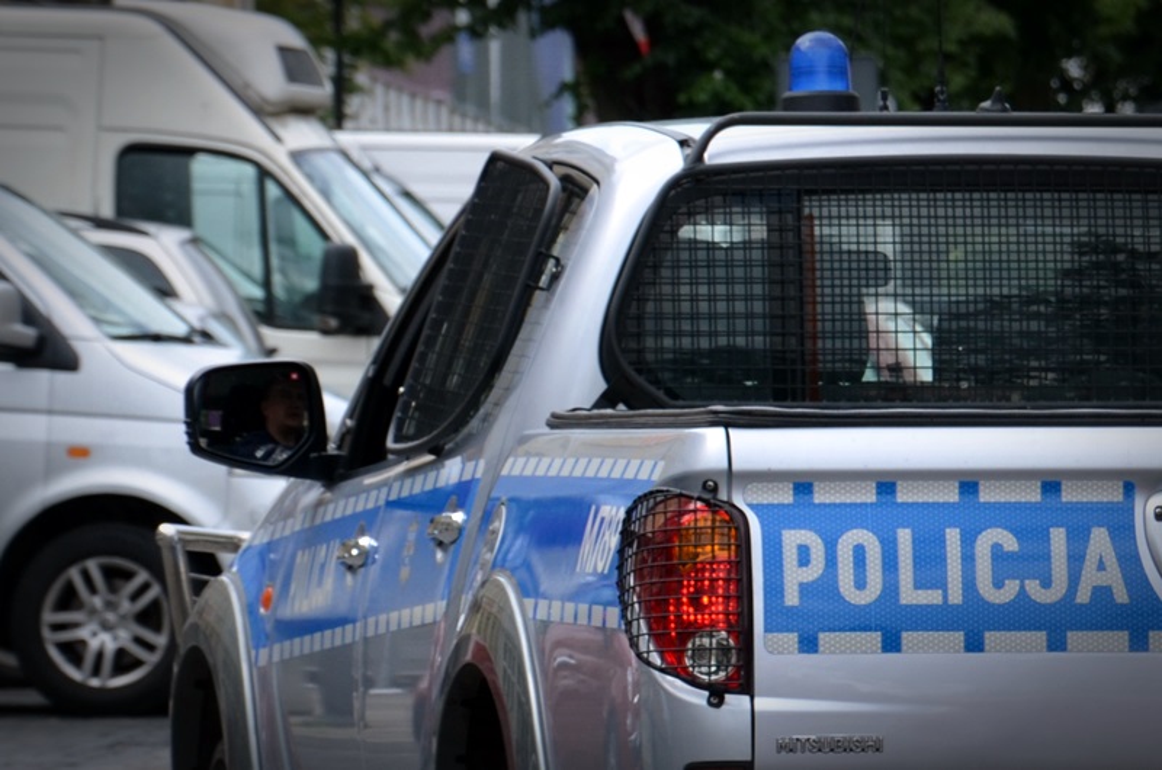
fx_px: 5074
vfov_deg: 8.7
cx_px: 581
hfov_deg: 13.1
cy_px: 385
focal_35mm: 158
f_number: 8
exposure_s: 1/250
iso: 125
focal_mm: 105
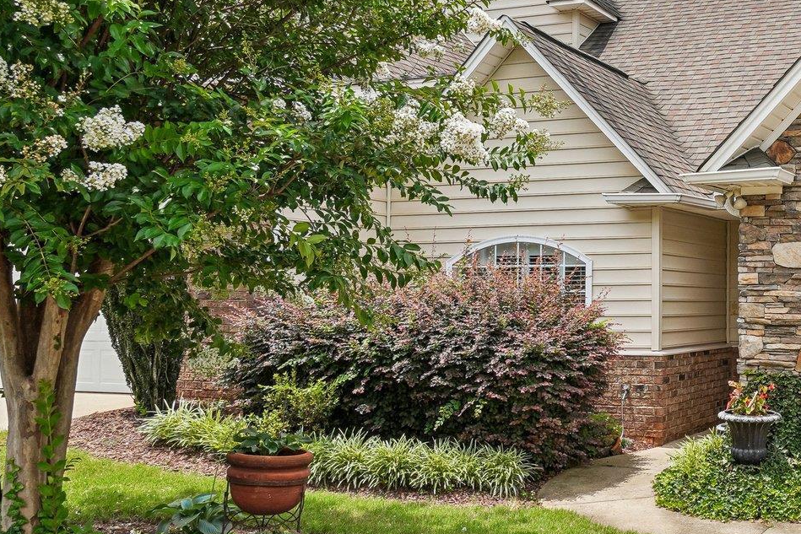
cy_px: 221
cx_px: 746
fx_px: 936
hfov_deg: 41.9
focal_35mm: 42
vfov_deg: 31.8
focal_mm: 13
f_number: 8
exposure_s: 1/200
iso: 100
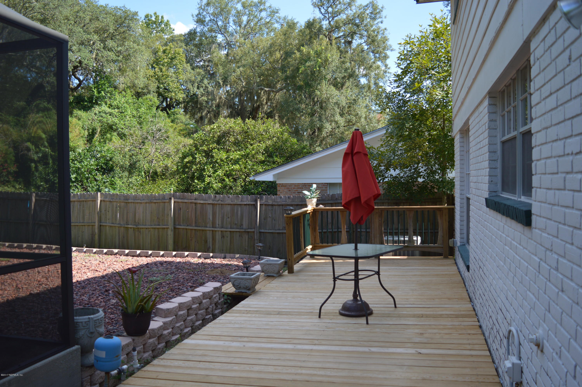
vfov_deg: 43.5
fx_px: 485
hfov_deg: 62.0
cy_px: 194
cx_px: 291
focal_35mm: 30
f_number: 3.8
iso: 100
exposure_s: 1/320
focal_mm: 20
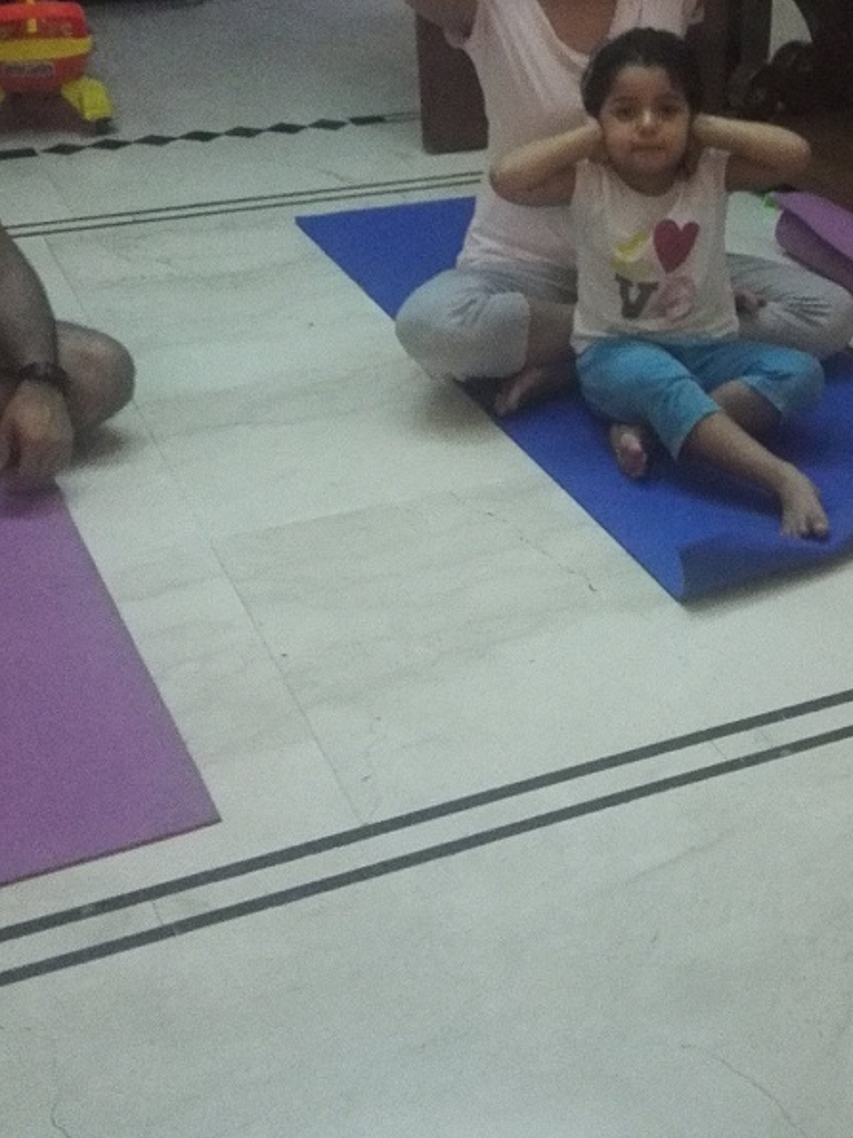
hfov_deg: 27.6
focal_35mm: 52
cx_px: 658
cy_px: 409
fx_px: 1709
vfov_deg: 36.6
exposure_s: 1/16.7
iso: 800
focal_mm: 3.8
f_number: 2
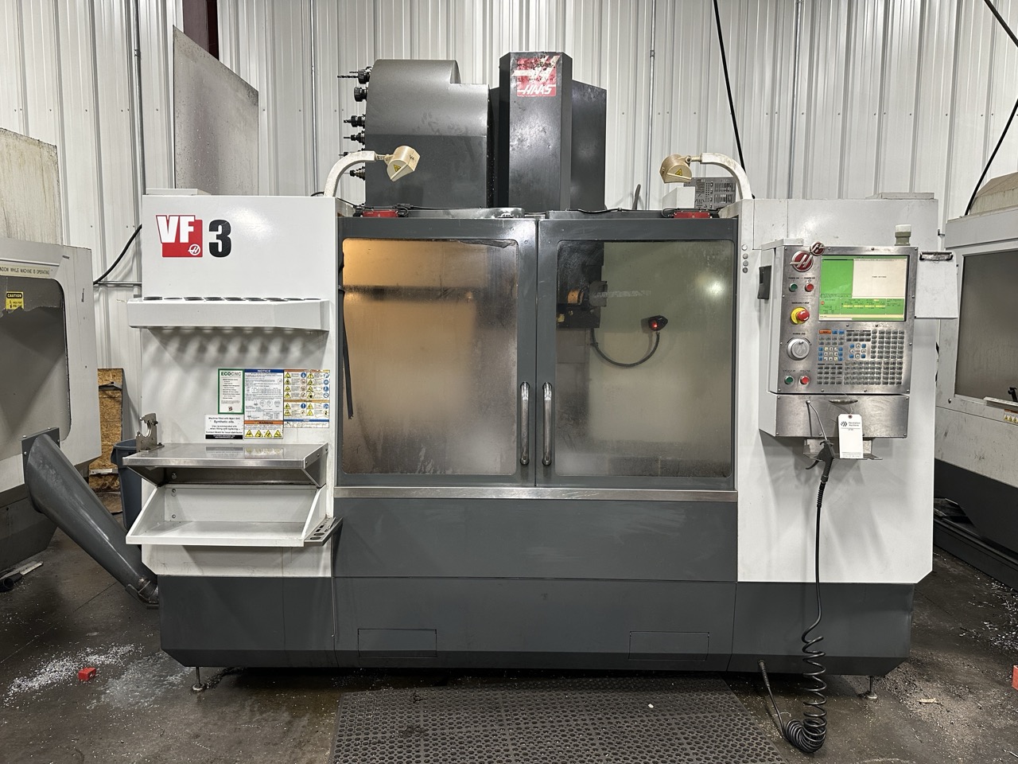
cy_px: 382
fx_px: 706
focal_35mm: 24
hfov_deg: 71.6
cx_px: 509
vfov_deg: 56.8
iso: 160
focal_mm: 6.86
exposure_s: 1/60
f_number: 1.78
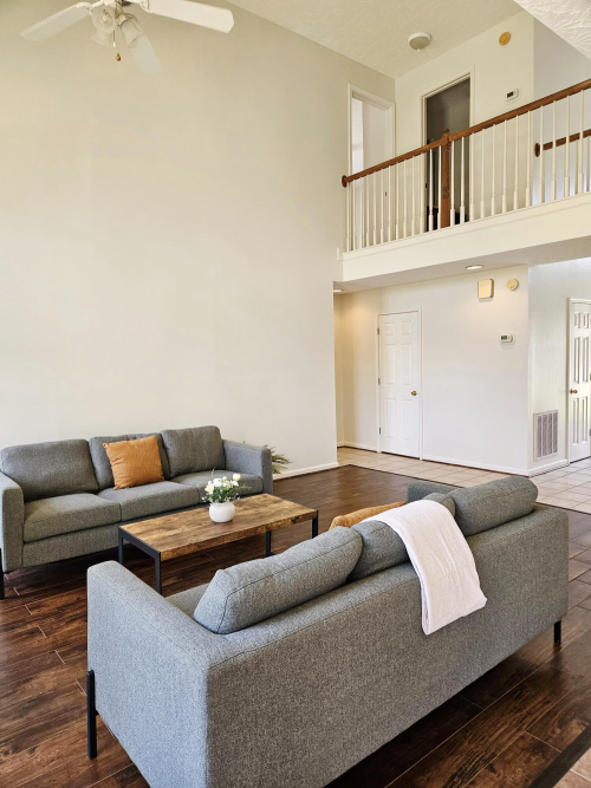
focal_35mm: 23
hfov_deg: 58.9
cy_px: 394
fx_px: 524
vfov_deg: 73.9
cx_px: 296
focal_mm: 5.4
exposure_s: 1/120
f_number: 1.8
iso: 125
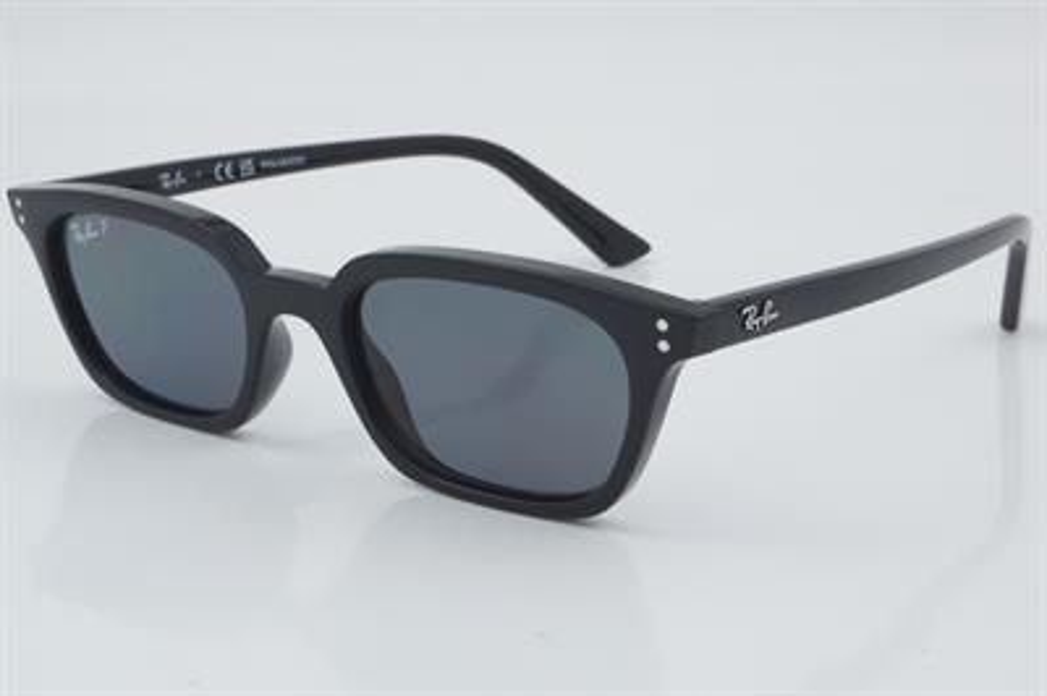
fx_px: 2397
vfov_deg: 16.5
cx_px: 524
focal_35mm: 82
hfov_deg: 24.6
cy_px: 348
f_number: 29
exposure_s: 1/4
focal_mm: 55
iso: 100
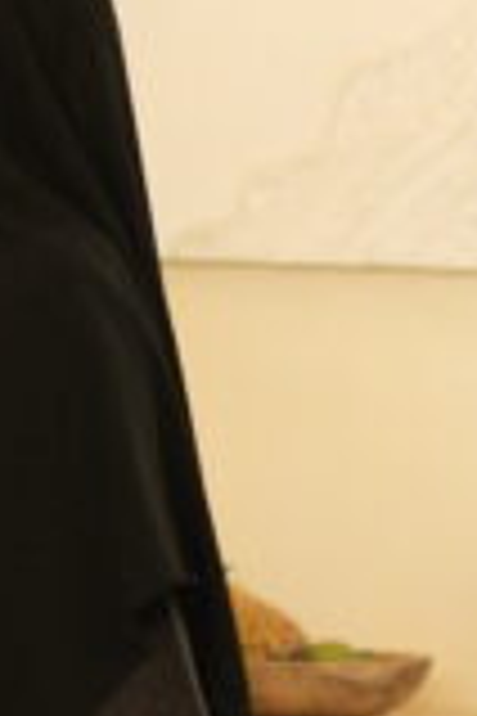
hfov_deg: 4.5
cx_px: -292
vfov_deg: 6.9
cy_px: 545
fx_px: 5962
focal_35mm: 300
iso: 800
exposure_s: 1/250
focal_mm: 35
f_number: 2
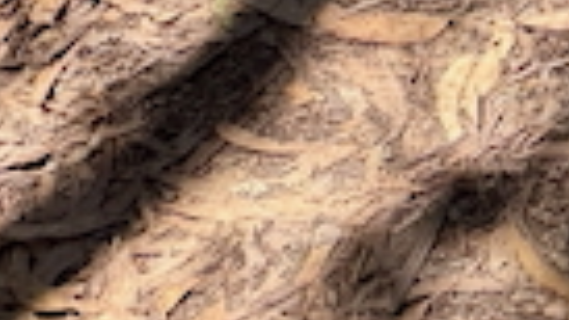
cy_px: -1143
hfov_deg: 12.7
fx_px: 2489
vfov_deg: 5.8
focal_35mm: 165
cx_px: 706
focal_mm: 5.96
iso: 50
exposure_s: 1/716
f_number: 1.6
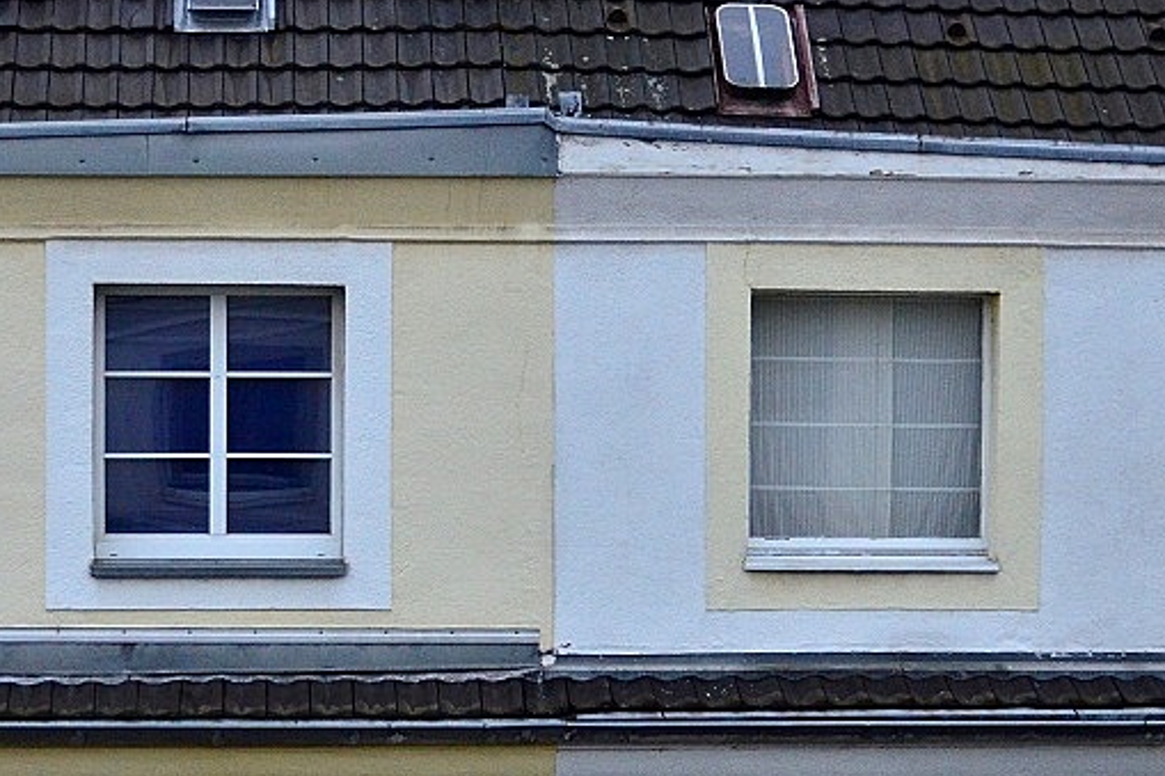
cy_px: 526
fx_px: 3235
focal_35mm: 100
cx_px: 403
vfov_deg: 13.7
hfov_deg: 20.4
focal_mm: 34
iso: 1600
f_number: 4
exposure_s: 1/640
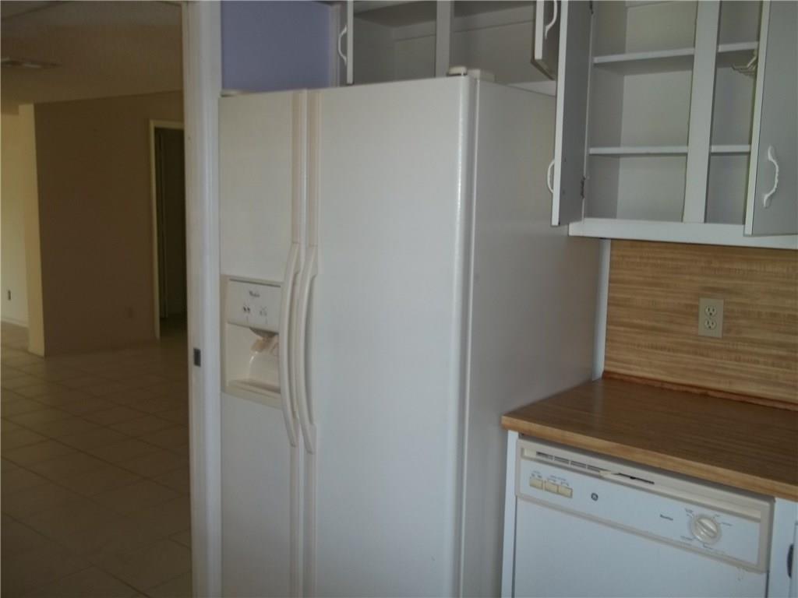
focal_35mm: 32
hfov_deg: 56.8
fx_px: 738
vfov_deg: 44.2
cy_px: 299
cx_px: 399
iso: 80
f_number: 2.9
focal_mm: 5.7
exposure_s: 1/30
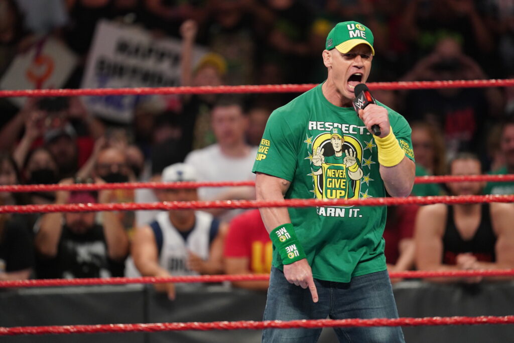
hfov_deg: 5.2
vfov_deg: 3.4
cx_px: 257
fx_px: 5712
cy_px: 172
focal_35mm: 400
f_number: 2.8
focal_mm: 400
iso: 4000
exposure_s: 1/640
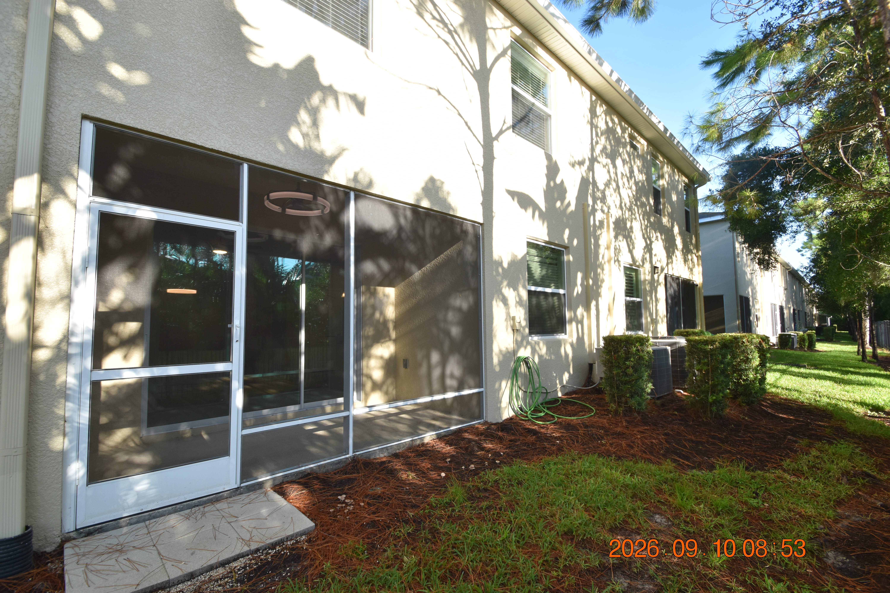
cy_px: 296
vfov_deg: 77.3
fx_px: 371
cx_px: 445
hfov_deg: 100.4
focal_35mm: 15
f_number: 8
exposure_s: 1/250
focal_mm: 10
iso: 360
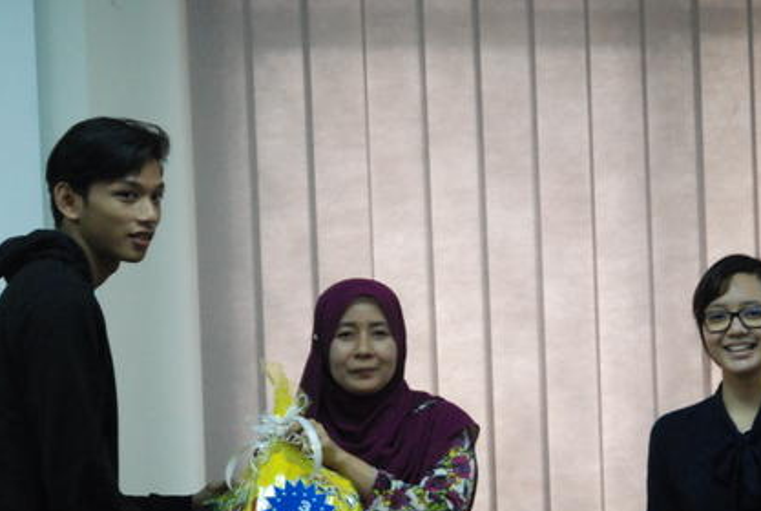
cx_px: 462
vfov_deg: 10.0
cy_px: 385
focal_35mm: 138
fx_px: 2923
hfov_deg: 14.8
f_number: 13
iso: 1600
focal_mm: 48
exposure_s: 1/160
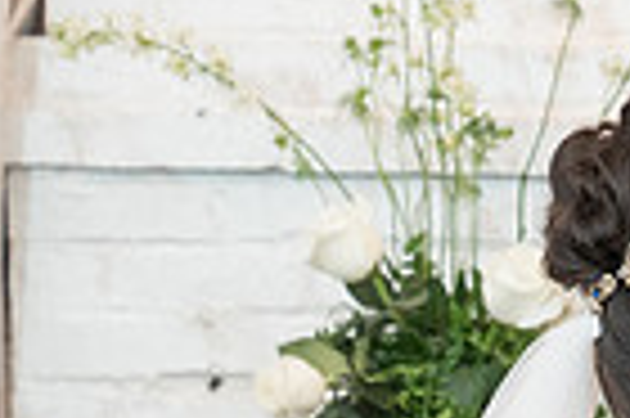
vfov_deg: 4.1
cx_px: 1273
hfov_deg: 6.0
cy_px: 484
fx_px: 5821
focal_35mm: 333
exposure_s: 1/100
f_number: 4
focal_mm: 70
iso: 2000
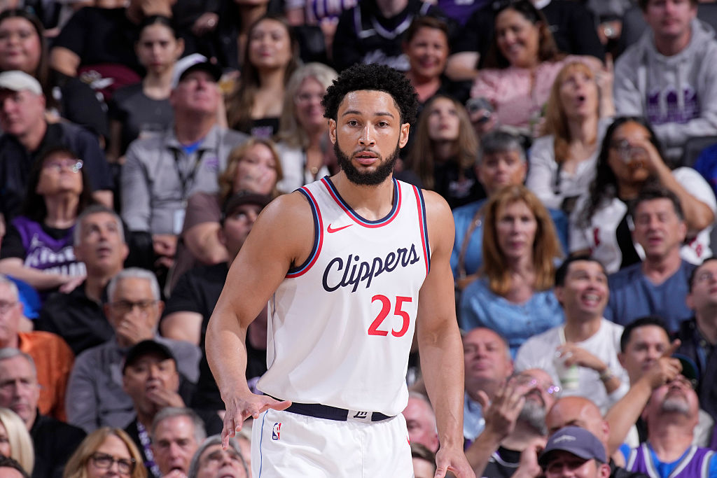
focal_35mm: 600
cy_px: 239
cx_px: 358
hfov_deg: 3.4
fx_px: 11951
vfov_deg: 2.3
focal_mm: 400
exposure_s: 1/500
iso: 400
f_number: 8
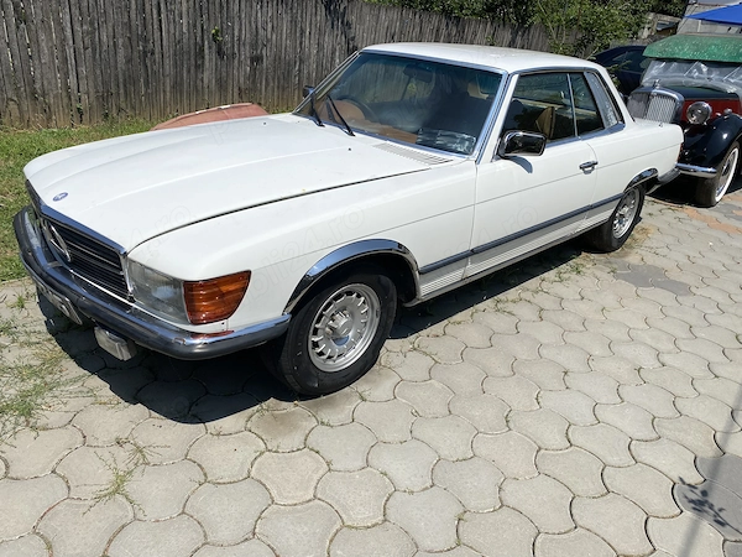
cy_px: 278
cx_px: 371
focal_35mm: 26
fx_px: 557
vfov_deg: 53.1
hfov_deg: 67.3
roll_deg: -5.7
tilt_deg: -24.2
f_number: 1.8
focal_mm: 4.25
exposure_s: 1/7194
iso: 32
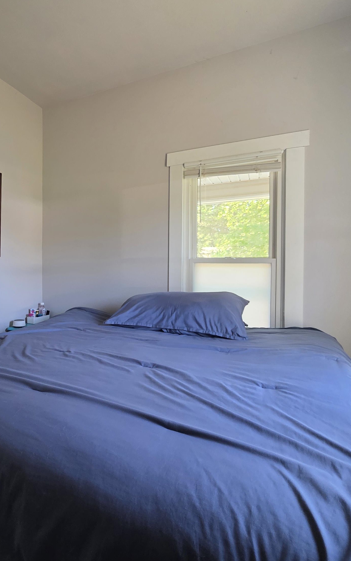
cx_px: 86
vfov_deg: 88.0
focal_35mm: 19
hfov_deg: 58.8
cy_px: 271
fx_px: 291
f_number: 1.9
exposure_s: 1/120
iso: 250
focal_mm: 2.2
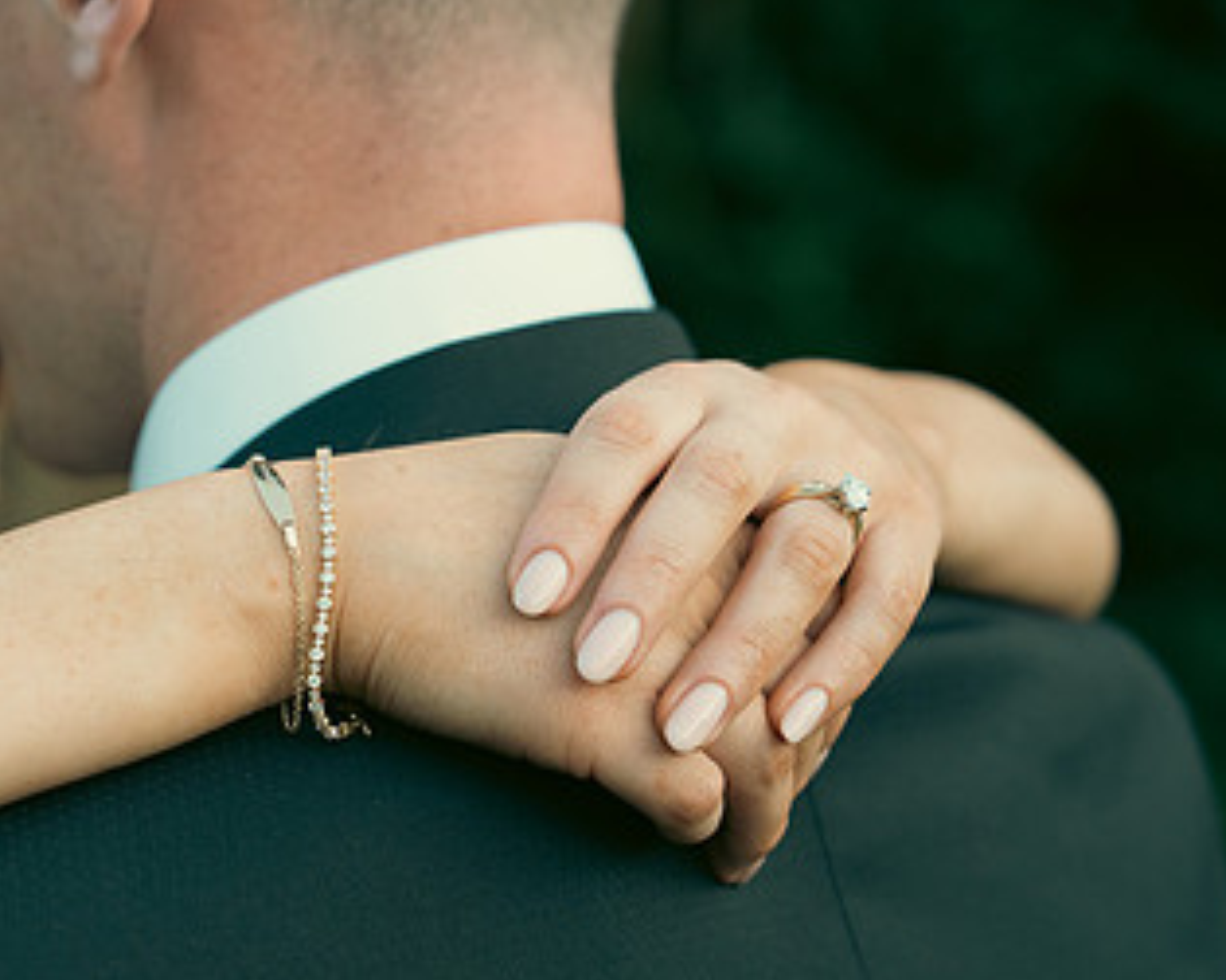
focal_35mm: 111
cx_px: 191
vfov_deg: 13.9
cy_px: 654
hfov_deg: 17.1
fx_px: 4026
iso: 800
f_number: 3.5
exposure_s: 1/250
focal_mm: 64
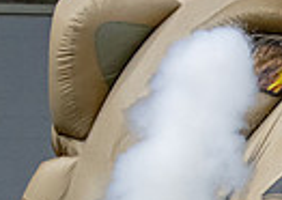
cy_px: 453
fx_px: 4372
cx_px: 492
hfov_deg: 3.7
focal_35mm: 547
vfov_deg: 2.6
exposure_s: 1/1000
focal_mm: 70
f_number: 2.8
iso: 2000
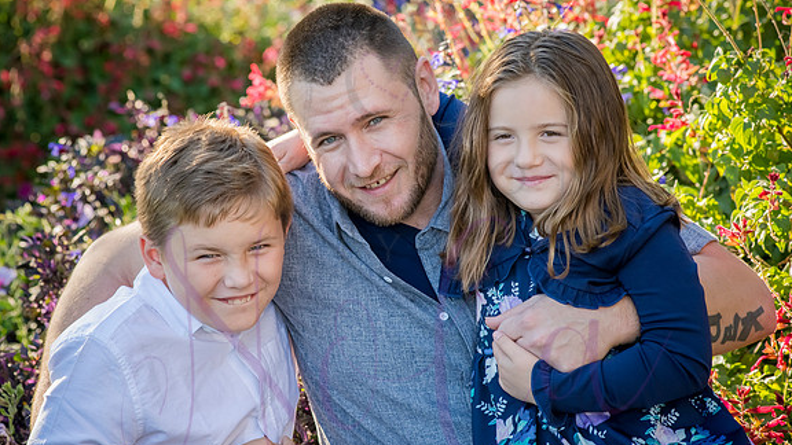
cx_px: 396
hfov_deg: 14.1
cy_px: 245
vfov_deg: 7.9
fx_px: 3213
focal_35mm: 153
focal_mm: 145
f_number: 7.1
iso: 800
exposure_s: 1/320
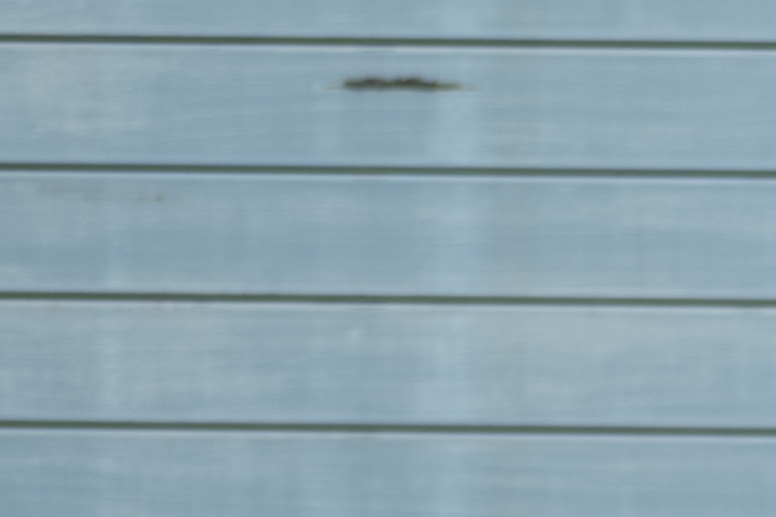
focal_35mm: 456
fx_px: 9829
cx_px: 1659
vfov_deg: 3.0
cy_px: -80
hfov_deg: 4.4
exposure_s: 1/400
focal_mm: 70
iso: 100
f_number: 4.5
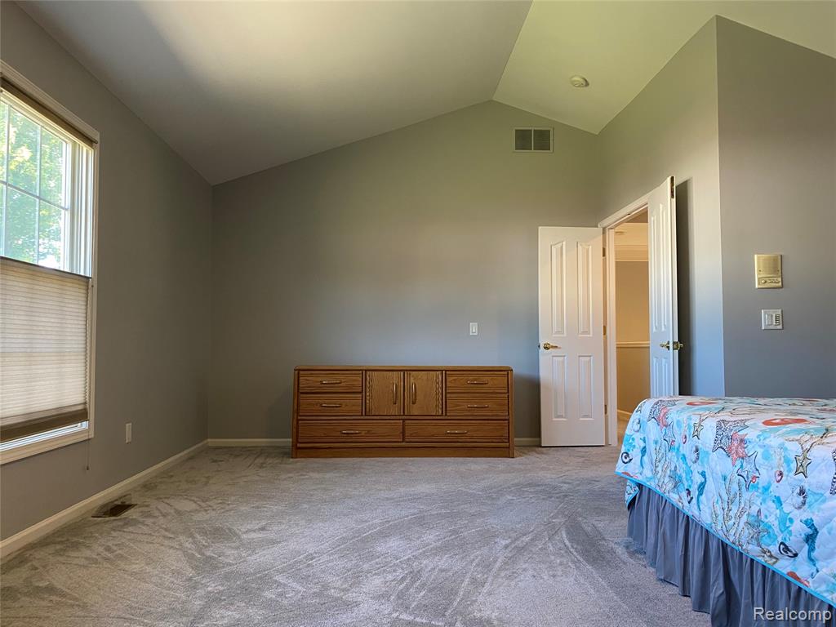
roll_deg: -0.4
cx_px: 418
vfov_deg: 53.1
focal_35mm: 26
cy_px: 314
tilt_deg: +2.0
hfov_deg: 67.3
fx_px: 628
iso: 160
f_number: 1.8
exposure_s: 1/60
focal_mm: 4.25
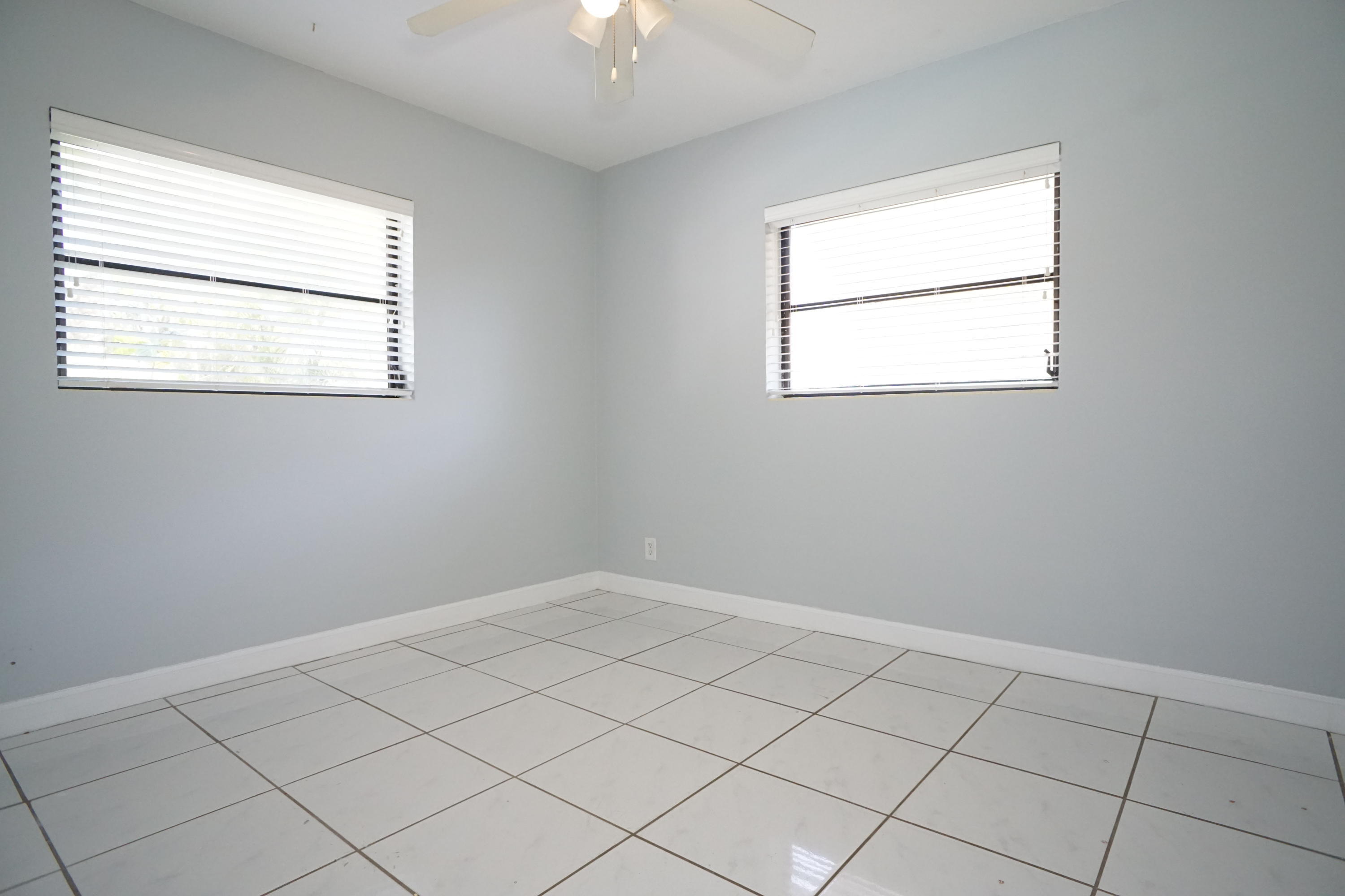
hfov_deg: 73.7
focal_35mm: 24
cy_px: 448
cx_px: 672
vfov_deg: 53.1
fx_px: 897
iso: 2500
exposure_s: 1/80
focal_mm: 16
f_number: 6.3
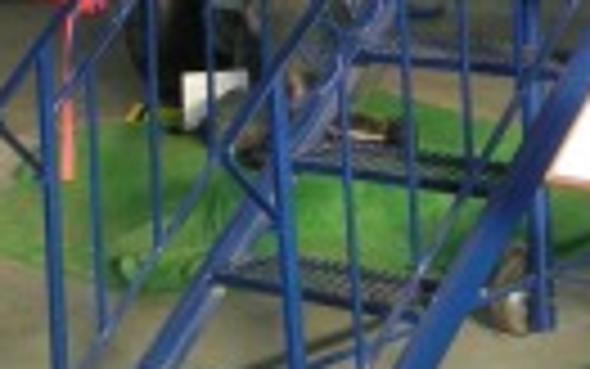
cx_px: 640
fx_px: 2284
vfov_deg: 8.9
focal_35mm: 142
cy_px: -281
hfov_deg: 14.4
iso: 245
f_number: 2.8
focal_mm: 5.7
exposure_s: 1/54
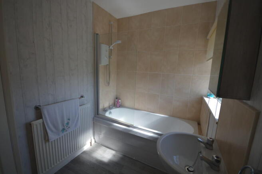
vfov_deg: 77.2
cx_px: 131
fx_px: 109
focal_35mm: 15
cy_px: 87
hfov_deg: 100.4
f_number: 4
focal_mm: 10
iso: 100
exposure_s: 1/250
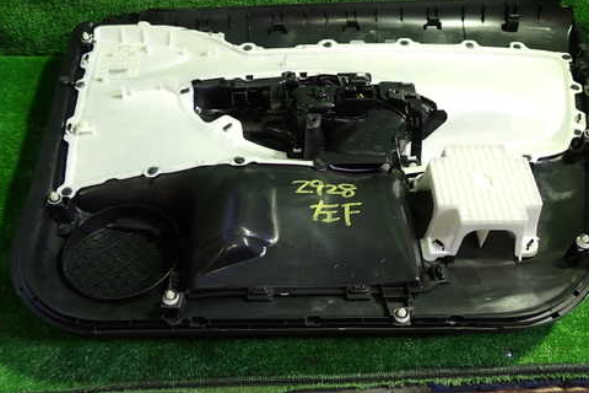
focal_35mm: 39
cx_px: 312
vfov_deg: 34.2
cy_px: 171
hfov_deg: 49.5
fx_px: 638
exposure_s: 1/40
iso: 200
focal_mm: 5.4
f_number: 2.3
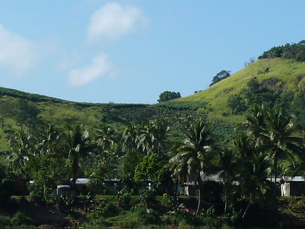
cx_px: 40
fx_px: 1393
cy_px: 223
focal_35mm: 158
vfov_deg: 9.3
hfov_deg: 12.4
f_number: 4.5
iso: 80
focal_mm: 6.9
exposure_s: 1/500
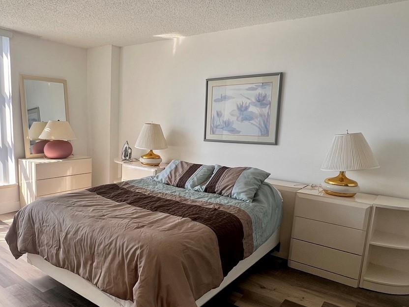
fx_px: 295
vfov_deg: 54.7
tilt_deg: -10.7
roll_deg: -1.6
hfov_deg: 68.1
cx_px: 149
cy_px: 176
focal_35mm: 25
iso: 40
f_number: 1.8
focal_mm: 1.57
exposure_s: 1/99
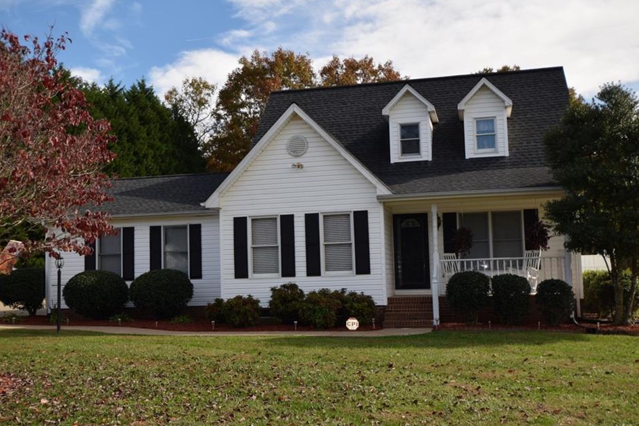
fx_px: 692
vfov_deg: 34.2
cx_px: 331
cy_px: 207
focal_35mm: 39
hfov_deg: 49.5
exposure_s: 1/200
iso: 100
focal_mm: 24
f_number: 8
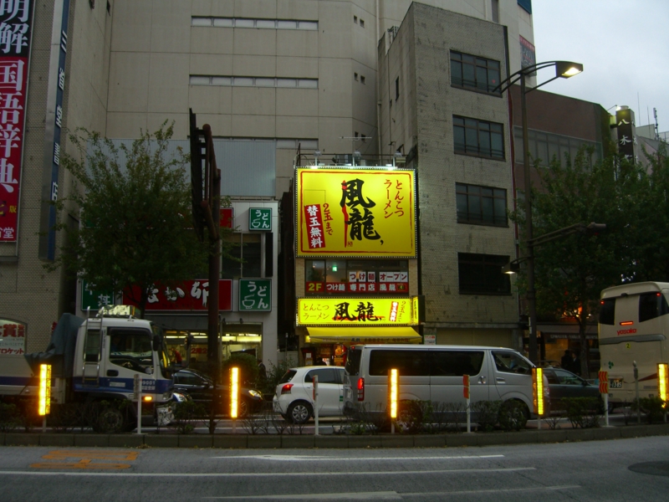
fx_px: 734
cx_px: 334
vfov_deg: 37.7
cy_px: 251
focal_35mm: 38
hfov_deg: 49.0
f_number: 2.8
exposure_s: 1/60
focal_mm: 7.9
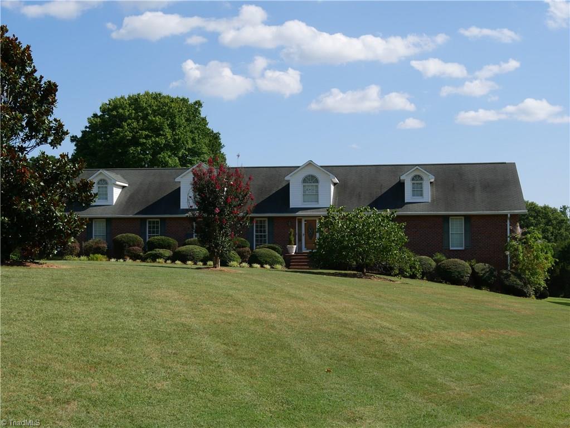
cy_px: 214
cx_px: 285
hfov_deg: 34.3
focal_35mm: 56
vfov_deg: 26.1
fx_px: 922
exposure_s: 1/800
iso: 200
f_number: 5.6
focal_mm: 28
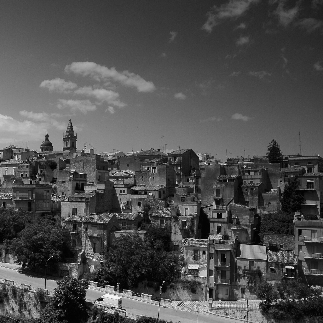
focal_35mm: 38
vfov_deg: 43.9
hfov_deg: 42.5
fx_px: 401
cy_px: 157
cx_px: 80
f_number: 6.3
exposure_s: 1/800
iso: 100
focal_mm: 11
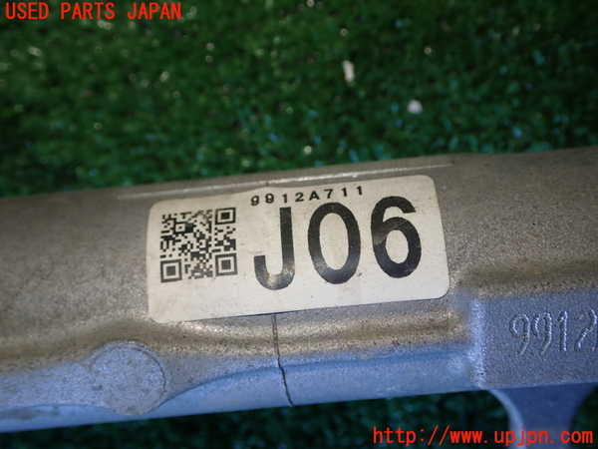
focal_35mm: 41
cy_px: 224
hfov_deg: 45.8
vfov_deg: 35.1
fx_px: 708
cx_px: 299
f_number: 2.8
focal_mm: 7.31
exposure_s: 1/80
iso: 200
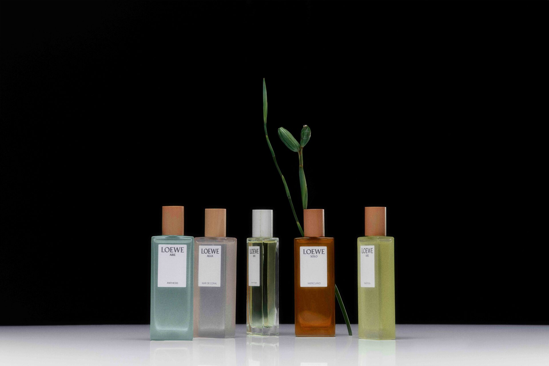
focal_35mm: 105
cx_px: 274
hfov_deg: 19.5
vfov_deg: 13.0
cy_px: 183
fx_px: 1601
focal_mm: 105
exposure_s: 1/250
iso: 400
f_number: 11
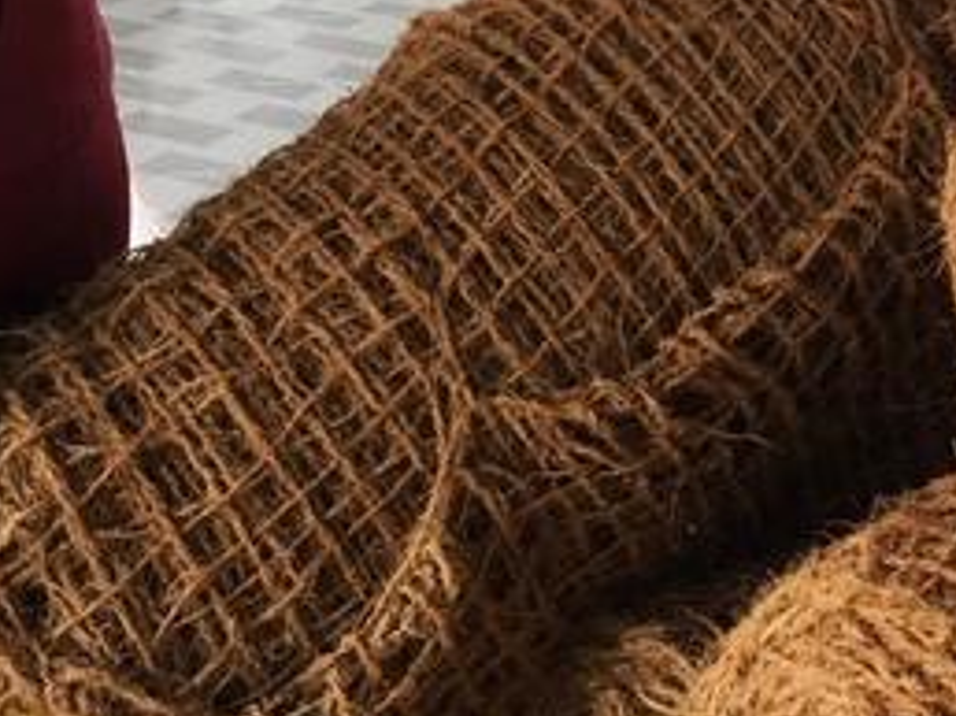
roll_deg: -4.0
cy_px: -163
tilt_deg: -10.9
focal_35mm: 72
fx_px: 1987
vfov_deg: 19.2
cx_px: 619
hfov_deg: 26.9
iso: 50
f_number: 2.2
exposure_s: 1/33
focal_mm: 4.15
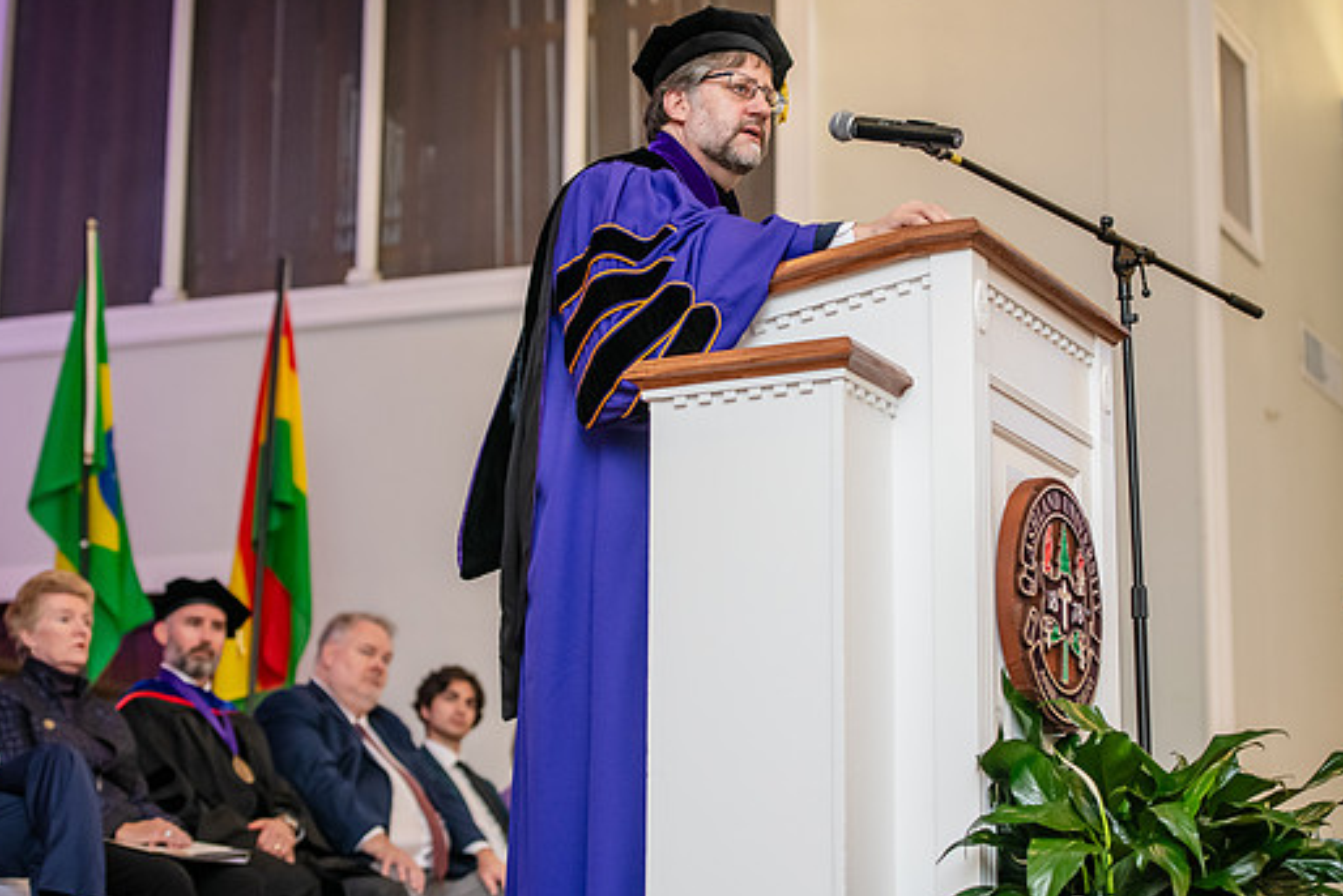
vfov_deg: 17.3
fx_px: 2948
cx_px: 635
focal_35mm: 79
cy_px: 430
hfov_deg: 25.7
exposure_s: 1/200
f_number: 3.2
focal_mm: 70
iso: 1600
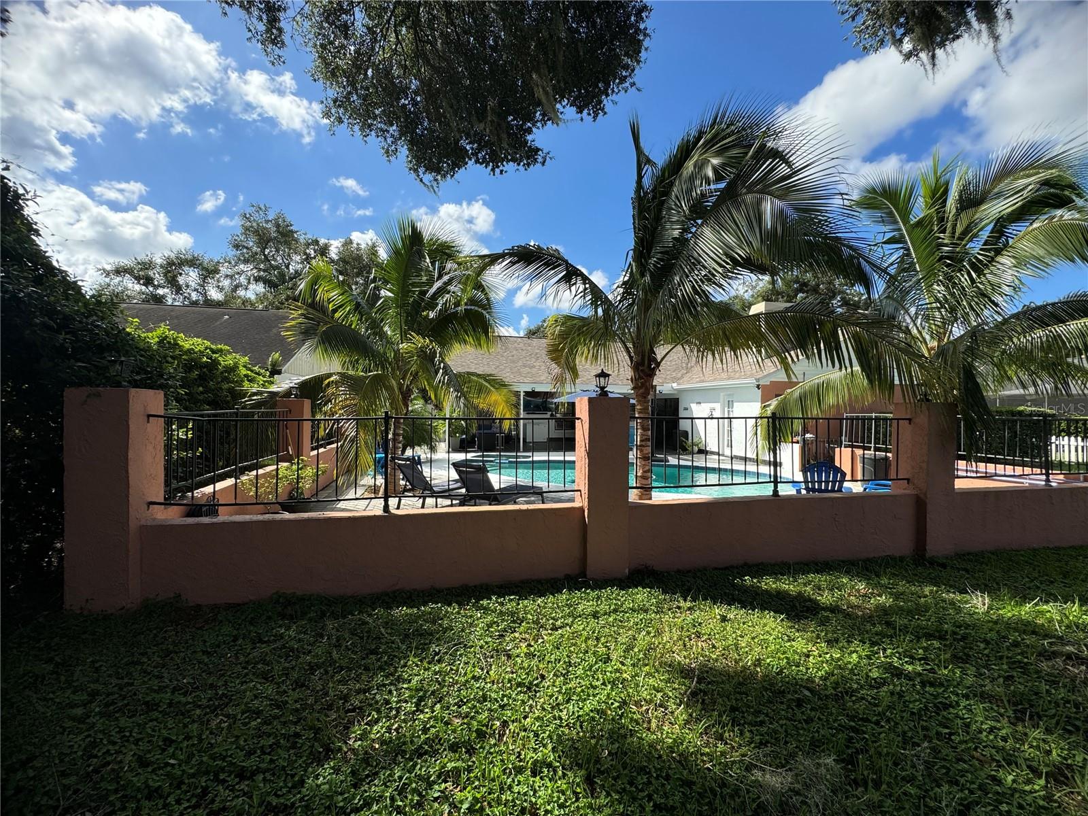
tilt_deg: +0.3
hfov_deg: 102.1
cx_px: 544
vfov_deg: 85.7
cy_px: 408
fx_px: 440
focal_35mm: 14
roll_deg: -0.6
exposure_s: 1/1160
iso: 50
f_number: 2.2
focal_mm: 2.22
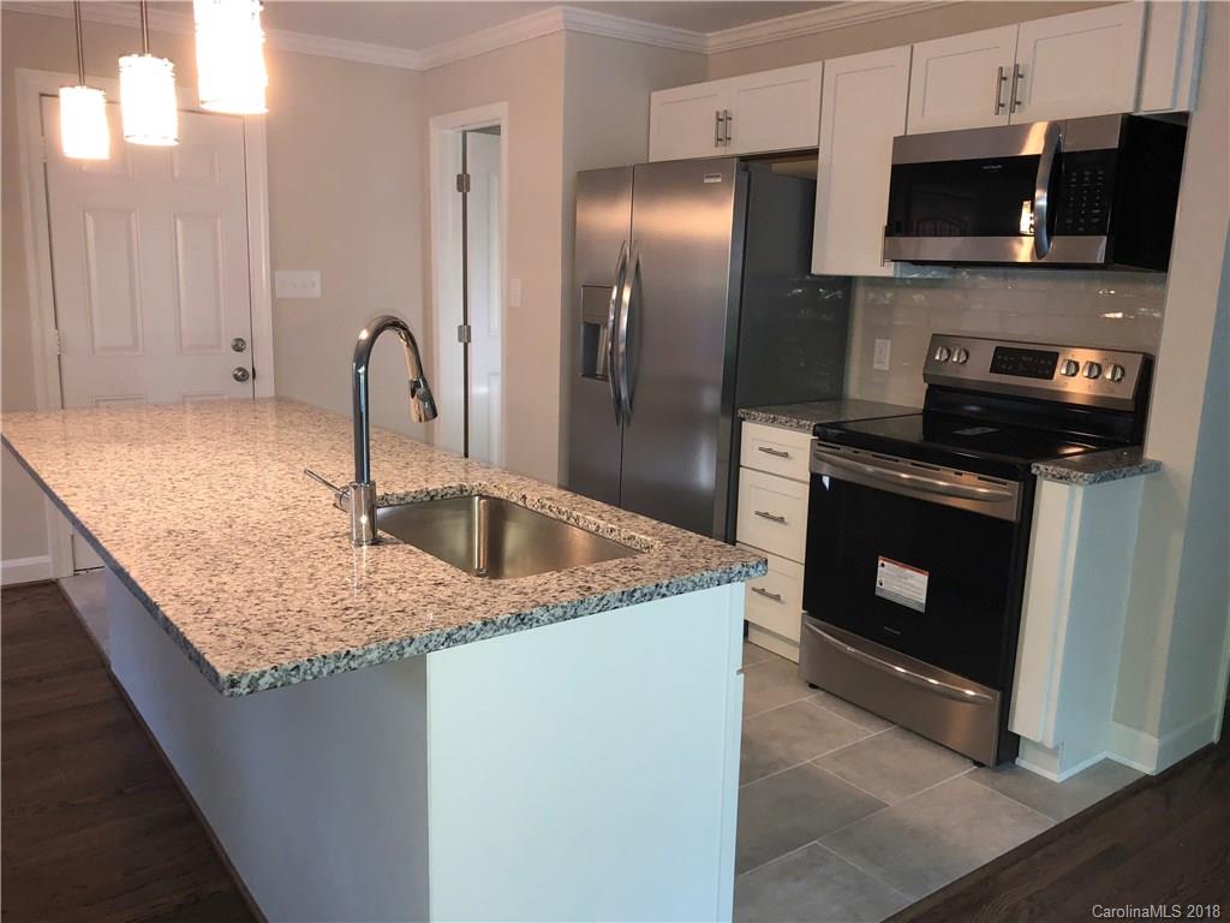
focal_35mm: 28
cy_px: 462
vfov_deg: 49.7
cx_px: 615
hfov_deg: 63.4
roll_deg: -2.0
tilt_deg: -11.5
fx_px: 995
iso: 160
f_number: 1.8
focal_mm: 3.99
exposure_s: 1/60
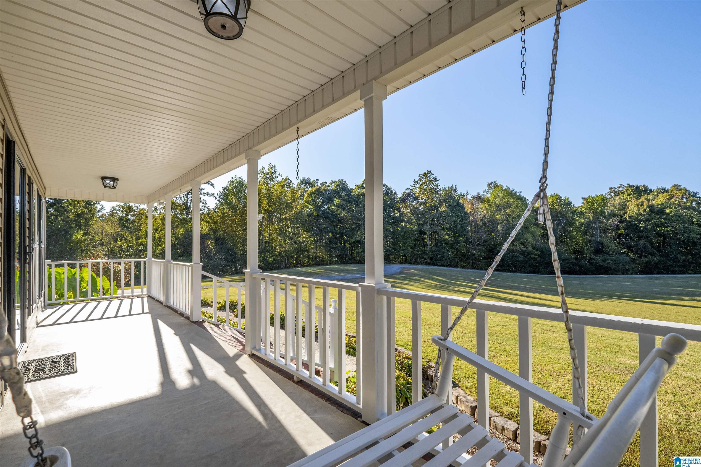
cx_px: 350
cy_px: 234
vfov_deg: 77.3
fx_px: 292
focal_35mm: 15
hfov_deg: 100.4
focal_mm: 10
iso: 800
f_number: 5.6
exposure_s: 1/1000
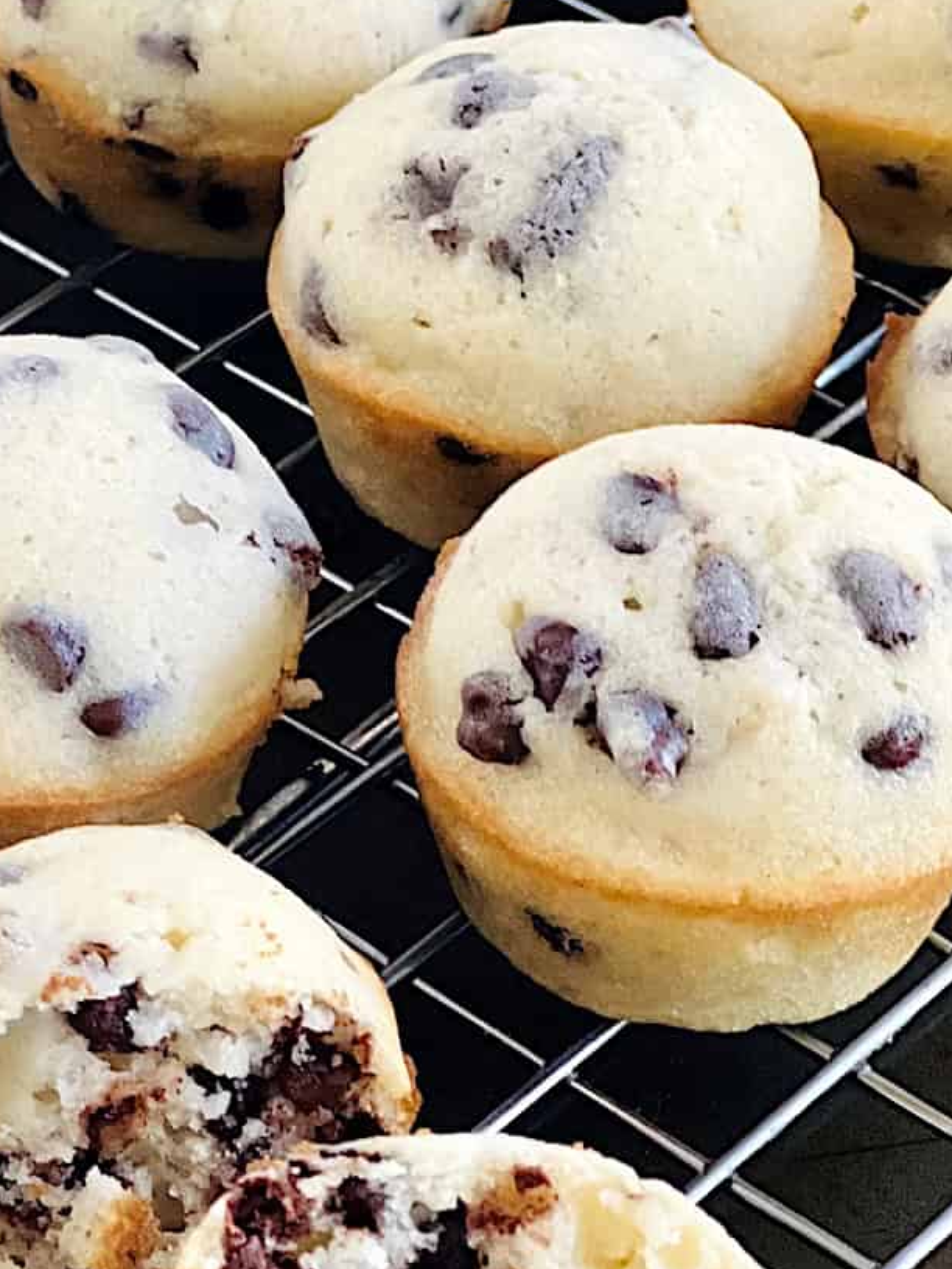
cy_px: 429
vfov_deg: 13.1
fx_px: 5537
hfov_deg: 9.8
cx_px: 148
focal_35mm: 151
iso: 400
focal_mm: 9
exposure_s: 1/34
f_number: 2.8
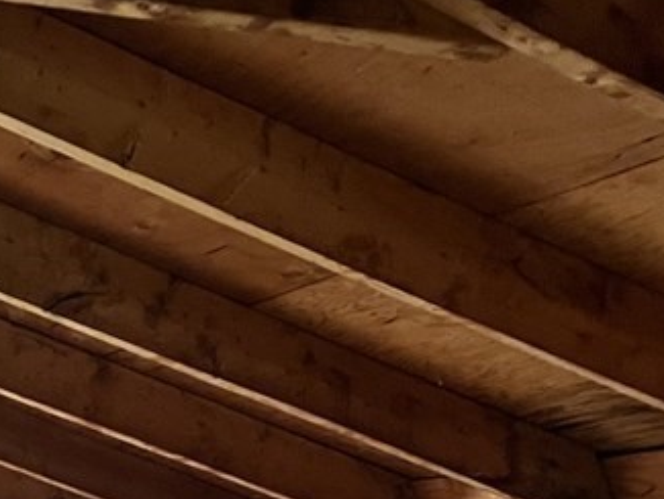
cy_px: 767
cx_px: -176
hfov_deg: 21.7
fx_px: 1573
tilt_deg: -6.5
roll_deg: -0.1
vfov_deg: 16.3
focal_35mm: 82
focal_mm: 5.7
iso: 500
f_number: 1.5
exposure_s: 1/48
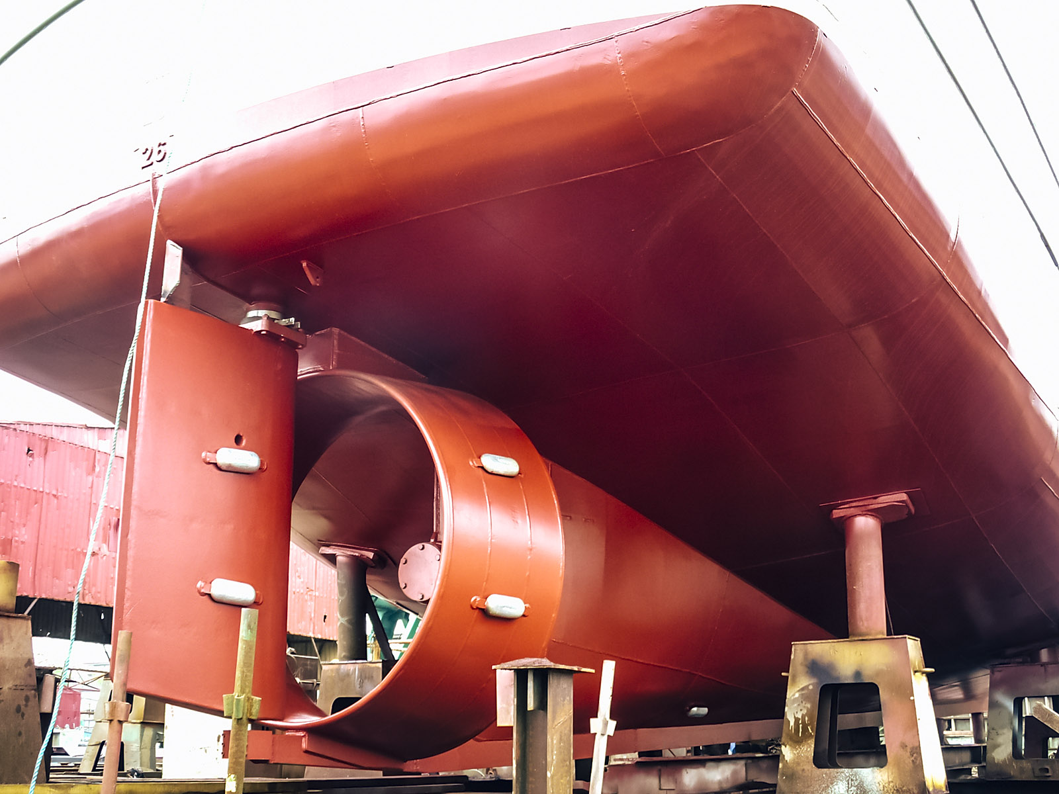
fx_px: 1132
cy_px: 397
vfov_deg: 38.7
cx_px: 530
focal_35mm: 37
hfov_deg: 50.1
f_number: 2.8
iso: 80
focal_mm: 6.1
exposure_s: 1/60
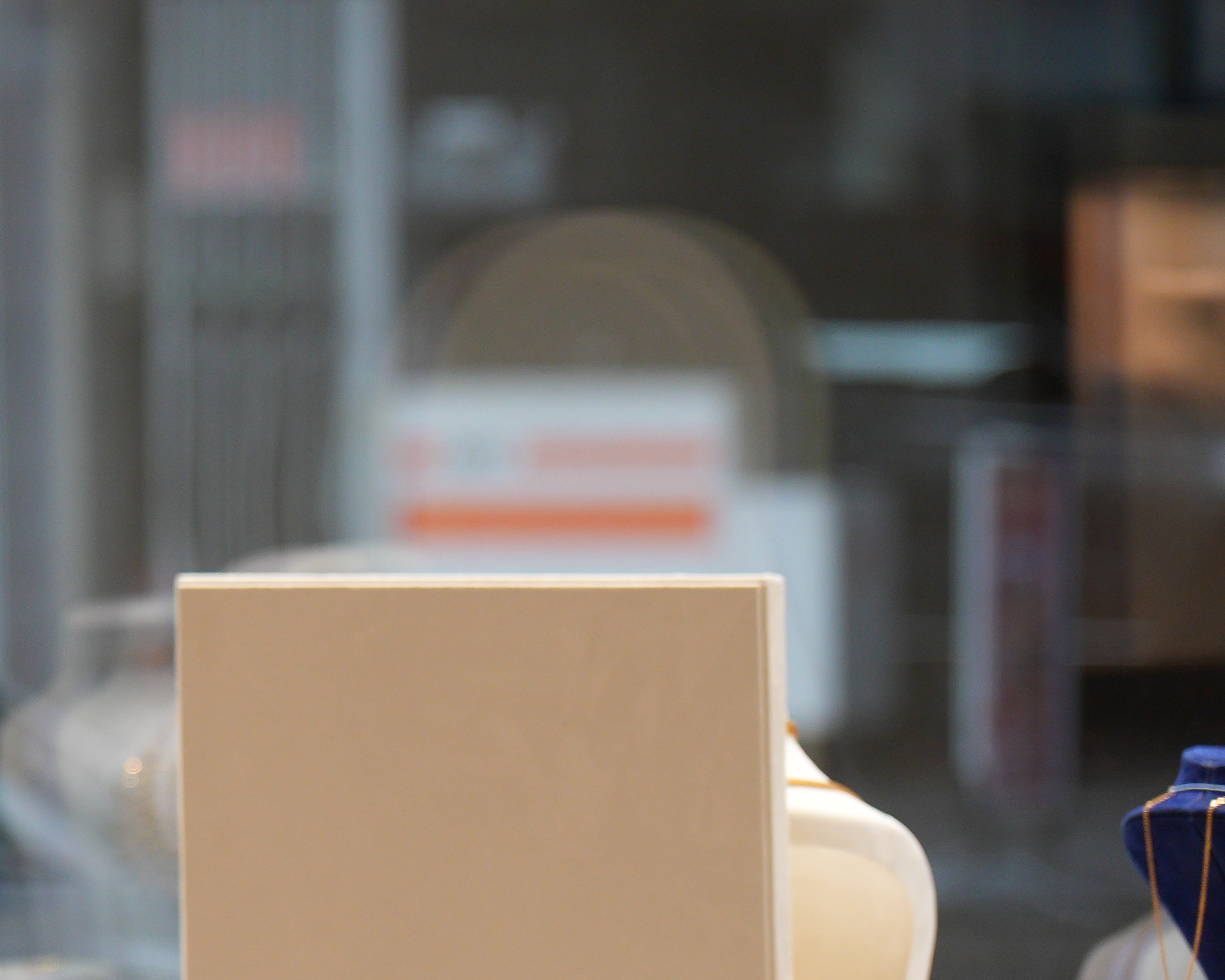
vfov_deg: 5.2
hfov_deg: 6.5
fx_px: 10697
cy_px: 458
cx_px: -418
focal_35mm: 295
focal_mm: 70
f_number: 2.8
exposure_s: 1/60
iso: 250
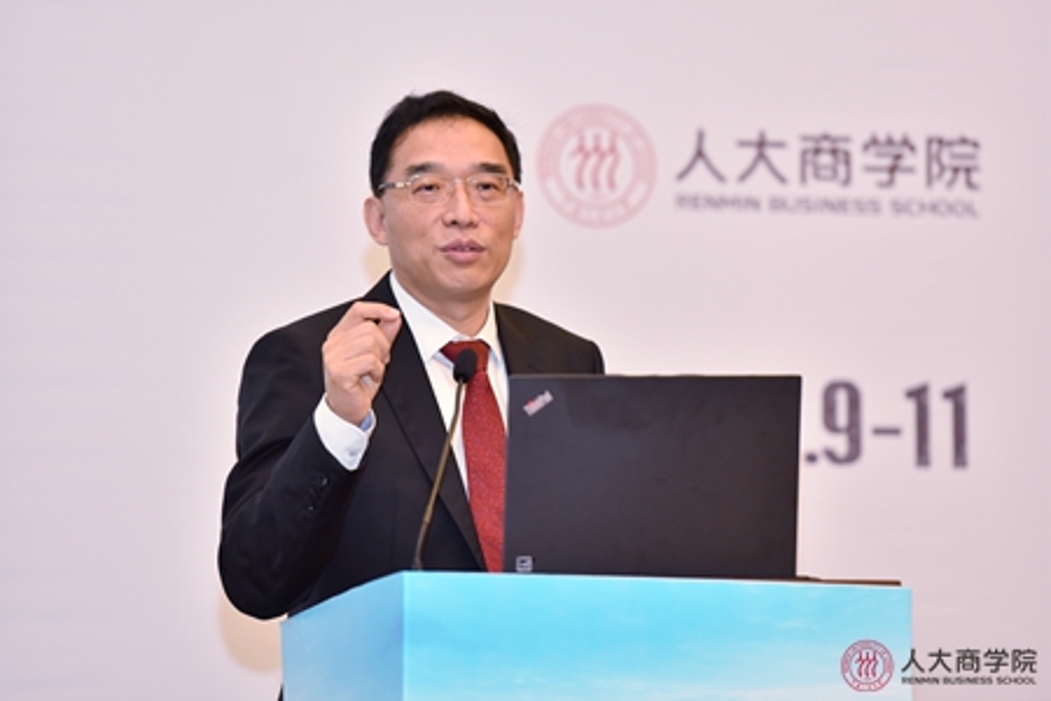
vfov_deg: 7.4
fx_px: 5401
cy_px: 350
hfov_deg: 11.1
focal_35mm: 185
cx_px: 526
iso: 1000
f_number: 3.5
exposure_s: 1/125
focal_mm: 185
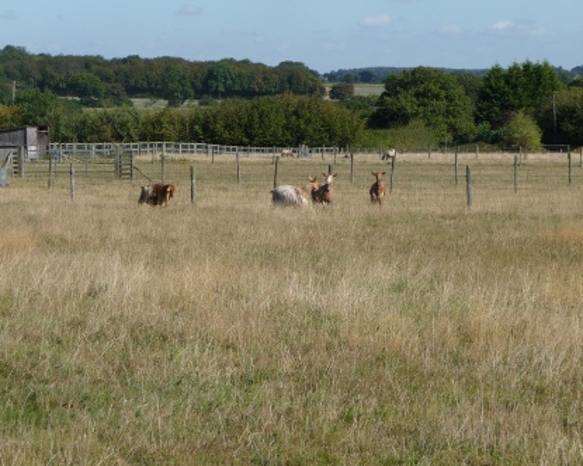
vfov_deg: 11.4
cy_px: 233
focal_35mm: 135
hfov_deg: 14.3
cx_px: 271
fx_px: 2329
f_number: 4.7
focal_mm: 21.8
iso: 100
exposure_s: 1/640
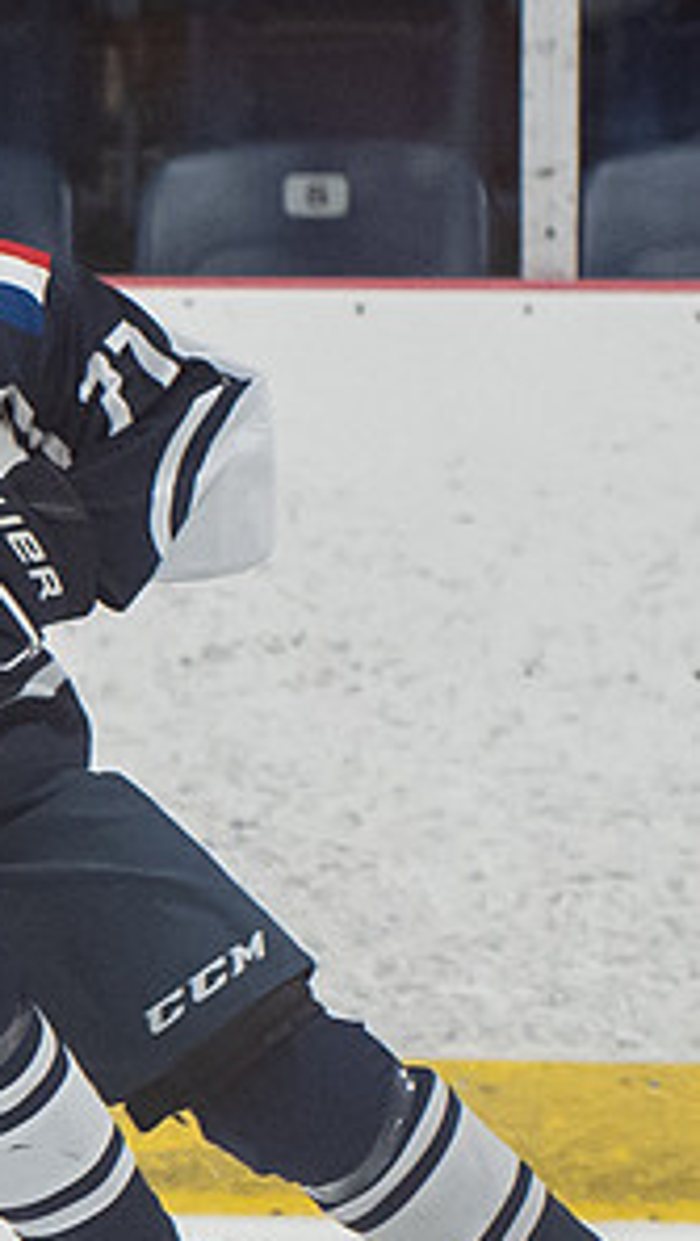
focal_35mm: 668
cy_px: 896
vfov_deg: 3.2
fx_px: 21992
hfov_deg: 1.8
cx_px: -965
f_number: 2.8
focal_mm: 135
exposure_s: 1/1000
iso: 2500
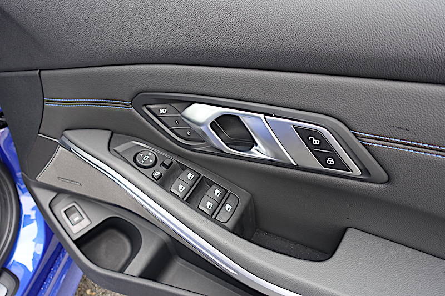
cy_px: 148
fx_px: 297
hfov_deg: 73.8
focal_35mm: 24
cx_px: 222
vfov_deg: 53.1
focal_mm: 8.8
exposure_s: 1/30
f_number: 2.8
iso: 125
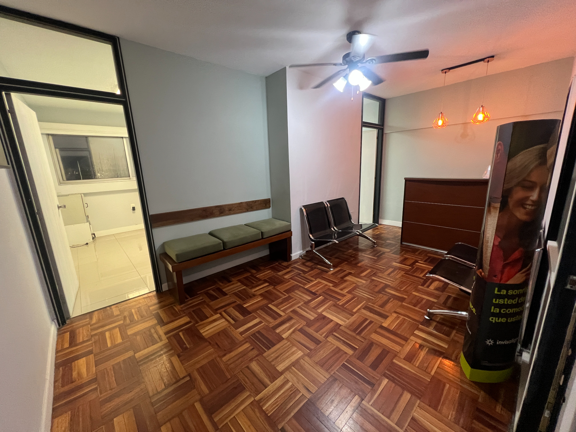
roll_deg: +2.3
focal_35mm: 13
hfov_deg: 106.2
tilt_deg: -12.9
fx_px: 216
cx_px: 288
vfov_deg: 89.9
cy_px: 216
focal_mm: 1.57
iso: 320
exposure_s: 1/50
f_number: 1.8
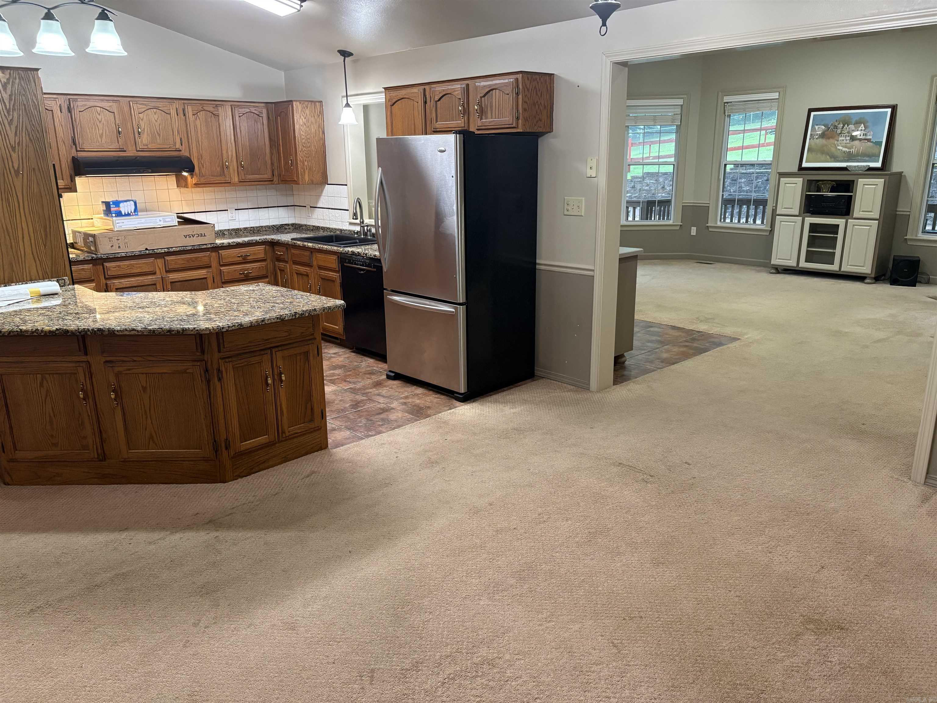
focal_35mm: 26
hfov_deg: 67.3
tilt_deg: -15.0
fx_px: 704
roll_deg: +1.4
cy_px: 352
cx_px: 468
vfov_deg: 53.1
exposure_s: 1/60
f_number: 1.6
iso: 250
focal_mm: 5.96
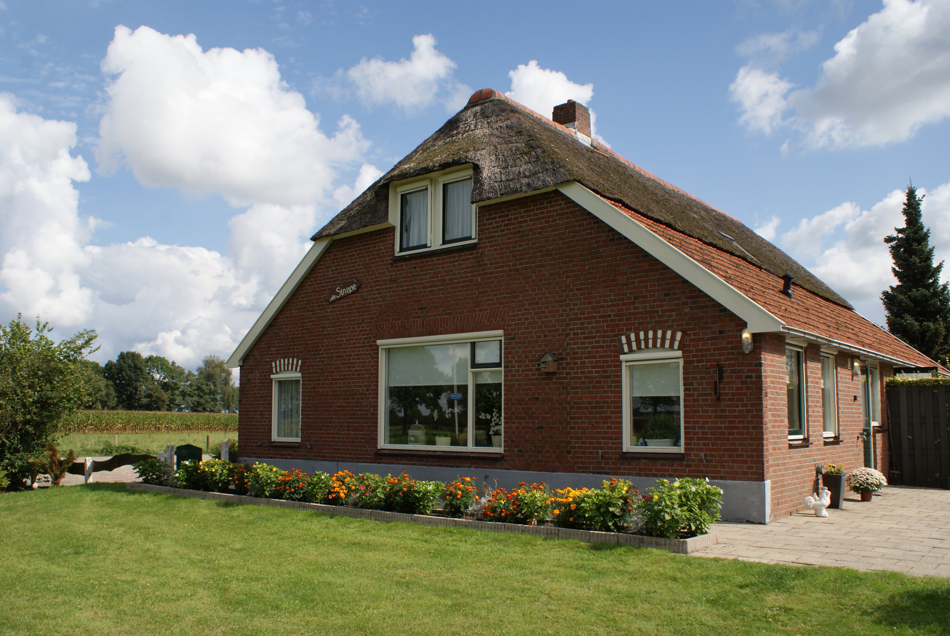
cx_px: 475
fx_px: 793
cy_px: 318
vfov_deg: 43.7
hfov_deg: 61.9
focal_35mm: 30
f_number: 10
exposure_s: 1/160
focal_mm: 20
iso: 100
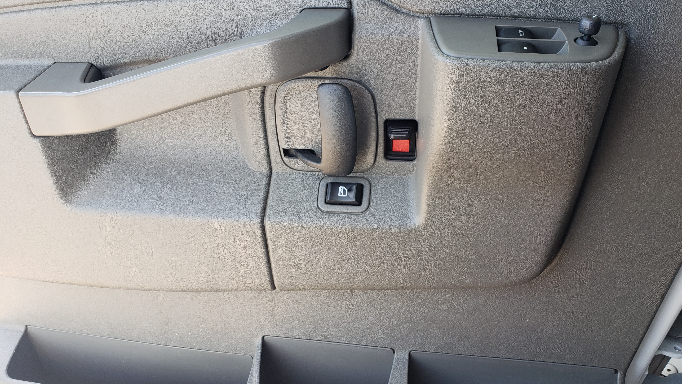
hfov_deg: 66.1
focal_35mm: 29
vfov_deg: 40.1
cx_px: 346
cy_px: 210
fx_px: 524
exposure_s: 1/120
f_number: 2.4
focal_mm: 4.3
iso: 50
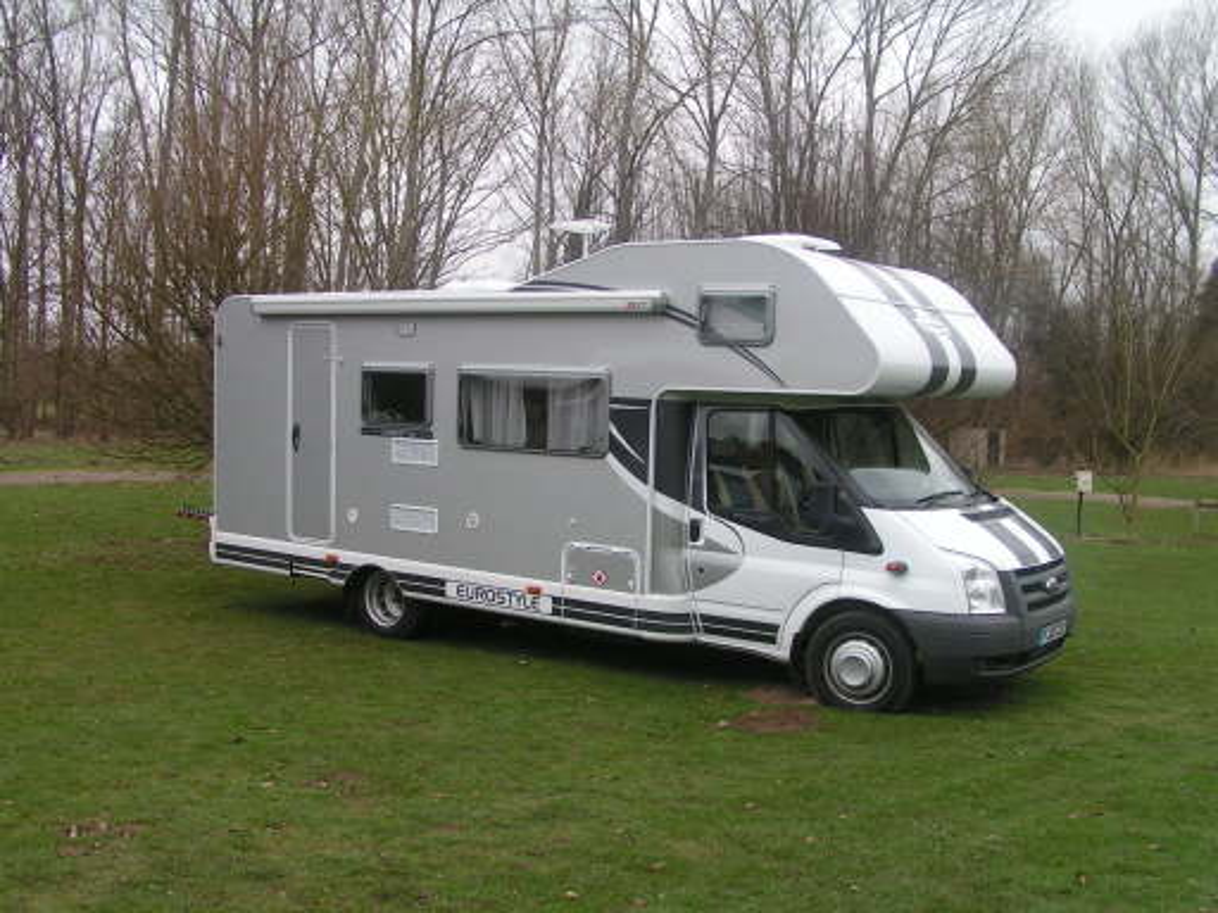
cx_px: 609
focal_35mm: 38
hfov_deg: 49.0
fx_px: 1337
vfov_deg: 37.7
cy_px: 456
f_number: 5.6
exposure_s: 1/100
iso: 50
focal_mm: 5.8
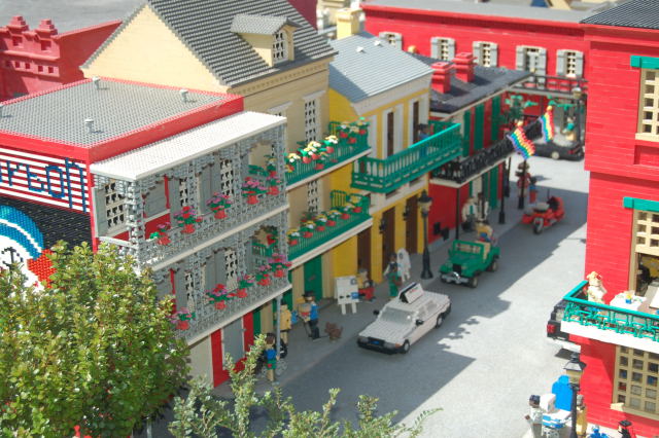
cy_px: 219
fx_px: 1235
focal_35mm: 68
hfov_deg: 29.9
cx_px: 330
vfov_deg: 20.1
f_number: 5.3
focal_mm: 45
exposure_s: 1/320
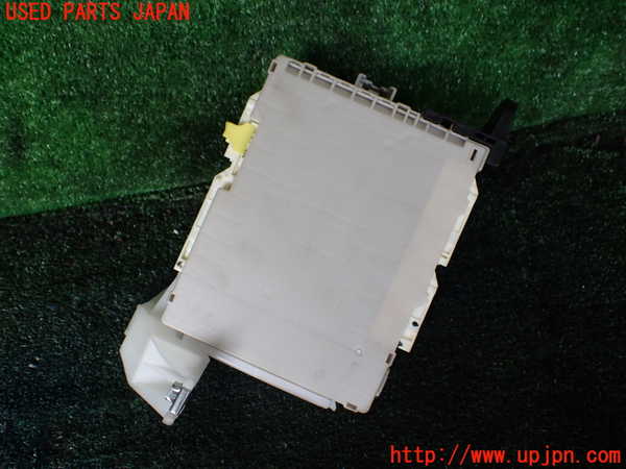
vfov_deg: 46.8
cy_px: 234
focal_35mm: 30
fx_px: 543
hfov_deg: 60.0
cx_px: 313
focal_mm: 5.4
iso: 100
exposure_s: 1/160
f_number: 2.3
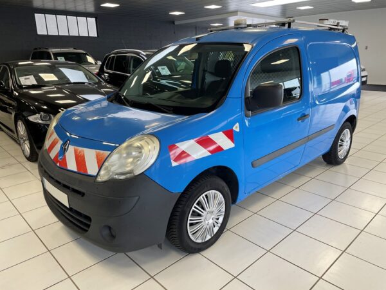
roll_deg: +1.5
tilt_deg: -15.5
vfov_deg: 53.1
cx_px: 193
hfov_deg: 67.3
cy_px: 145
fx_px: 290
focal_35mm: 26
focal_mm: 4.2
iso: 100
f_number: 1.6
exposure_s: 1/121
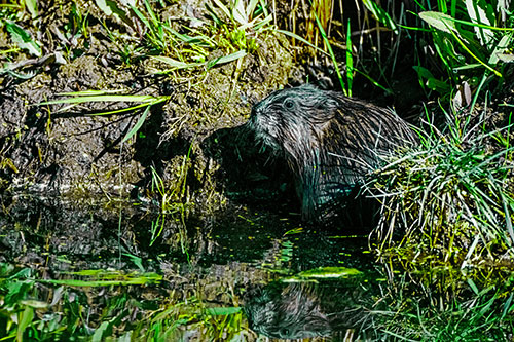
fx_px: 6423
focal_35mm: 450
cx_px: 257
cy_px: 171
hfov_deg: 4.6
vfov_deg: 3.1
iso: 3200
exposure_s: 1/4000
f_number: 11
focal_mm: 450
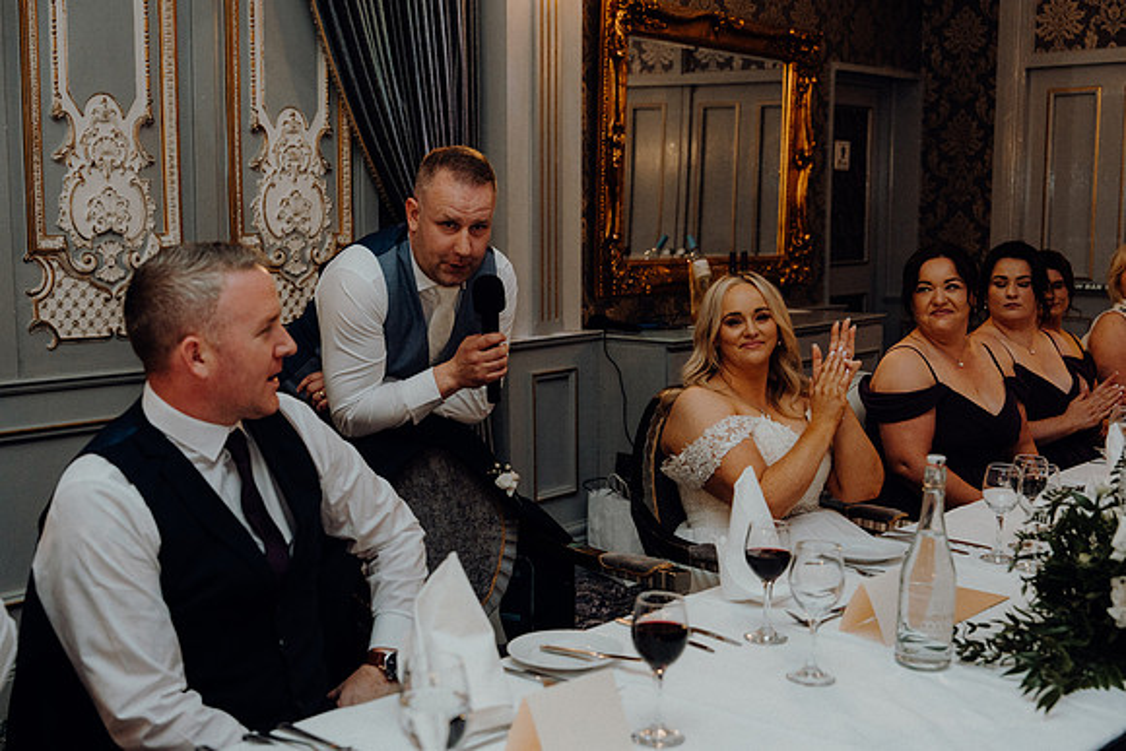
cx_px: 563
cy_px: 376
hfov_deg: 44.5
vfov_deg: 30.5
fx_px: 1376
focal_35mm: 44
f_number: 3.5
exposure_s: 1/160
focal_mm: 44
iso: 2500
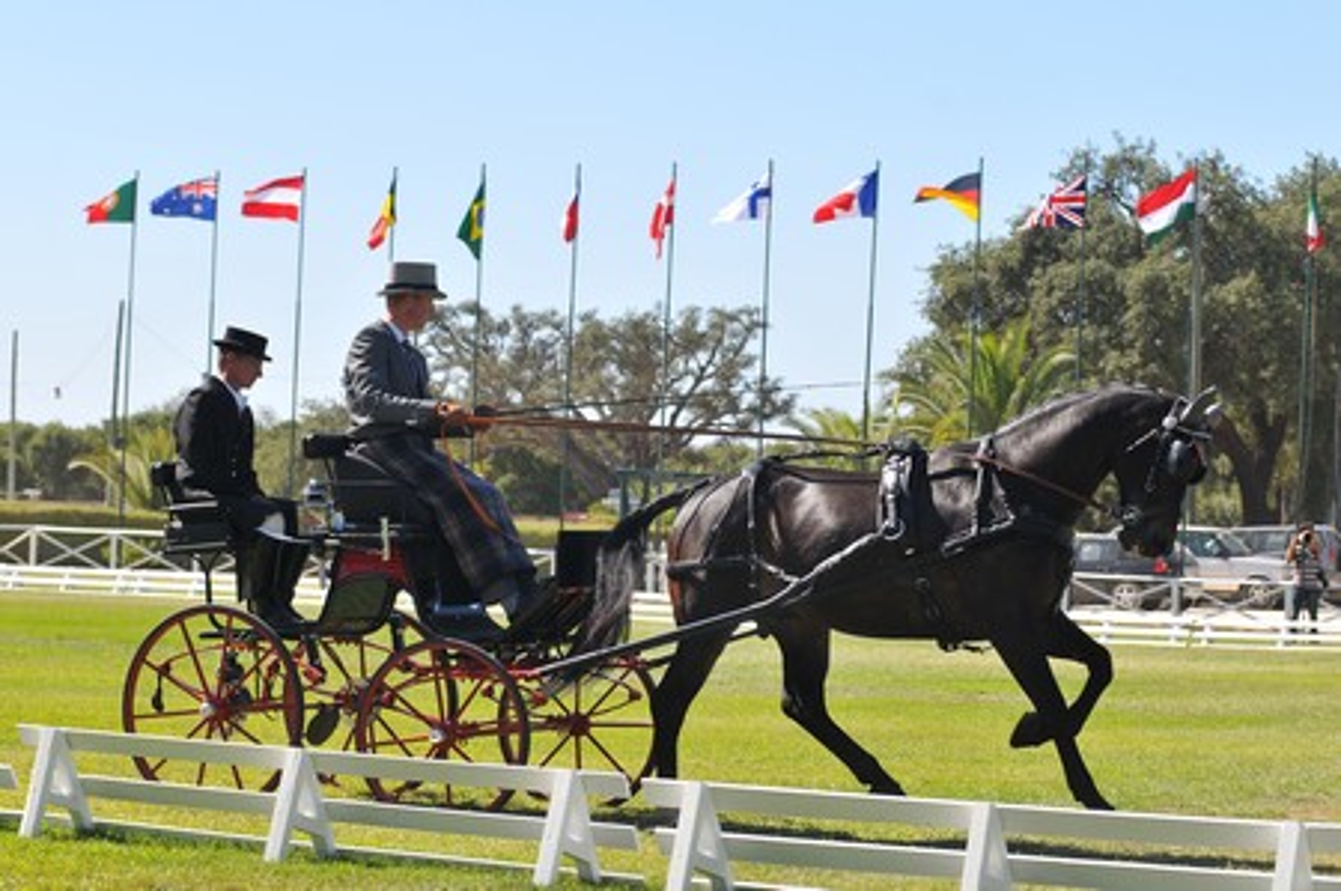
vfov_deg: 13.0
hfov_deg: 19.5
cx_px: 670
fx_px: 3907
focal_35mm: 105
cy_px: 446
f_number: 5
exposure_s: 1/640
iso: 250
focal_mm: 70
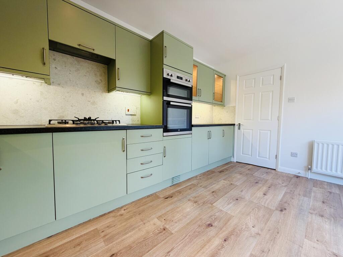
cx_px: 172
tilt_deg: -3.9
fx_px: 139
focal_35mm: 14
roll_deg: -0.1
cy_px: 128
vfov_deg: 85.7
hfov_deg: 102.1
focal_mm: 2.22
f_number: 2.2
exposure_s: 1/100
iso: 160
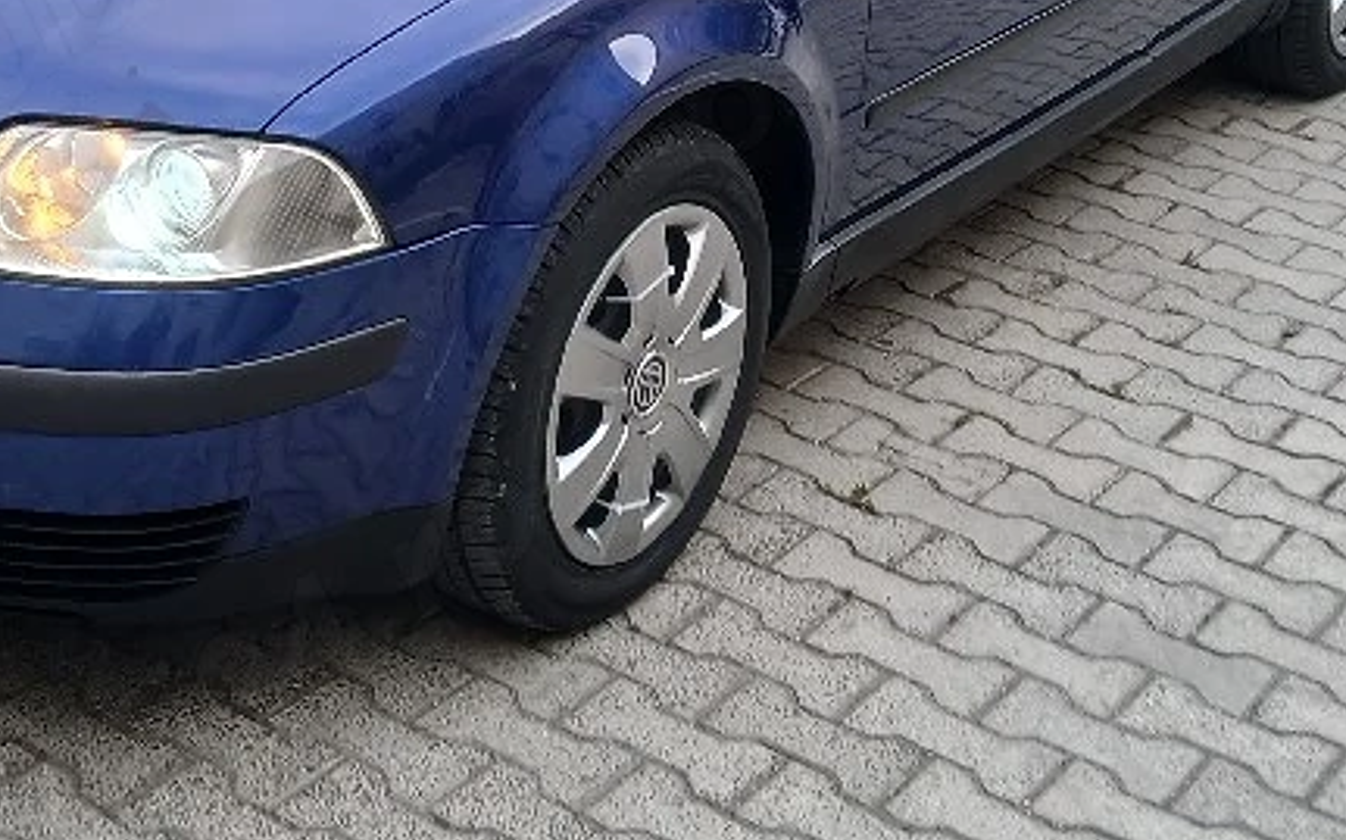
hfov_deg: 31.7
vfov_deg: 19.5
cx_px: 409
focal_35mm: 64
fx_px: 2347
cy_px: -62
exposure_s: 1/50.3
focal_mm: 3.98
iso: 32
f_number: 1.8
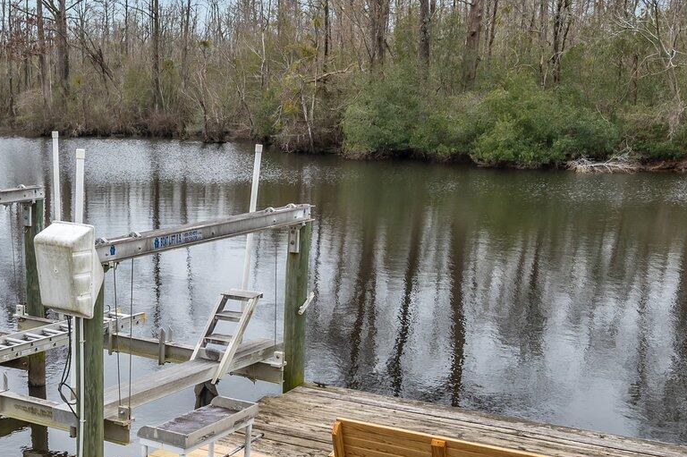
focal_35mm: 56
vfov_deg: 23.7
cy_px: 377
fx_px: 1068
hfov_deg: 35.0
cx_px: 179
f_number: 8
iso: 250
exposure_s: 1/200
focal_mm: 21
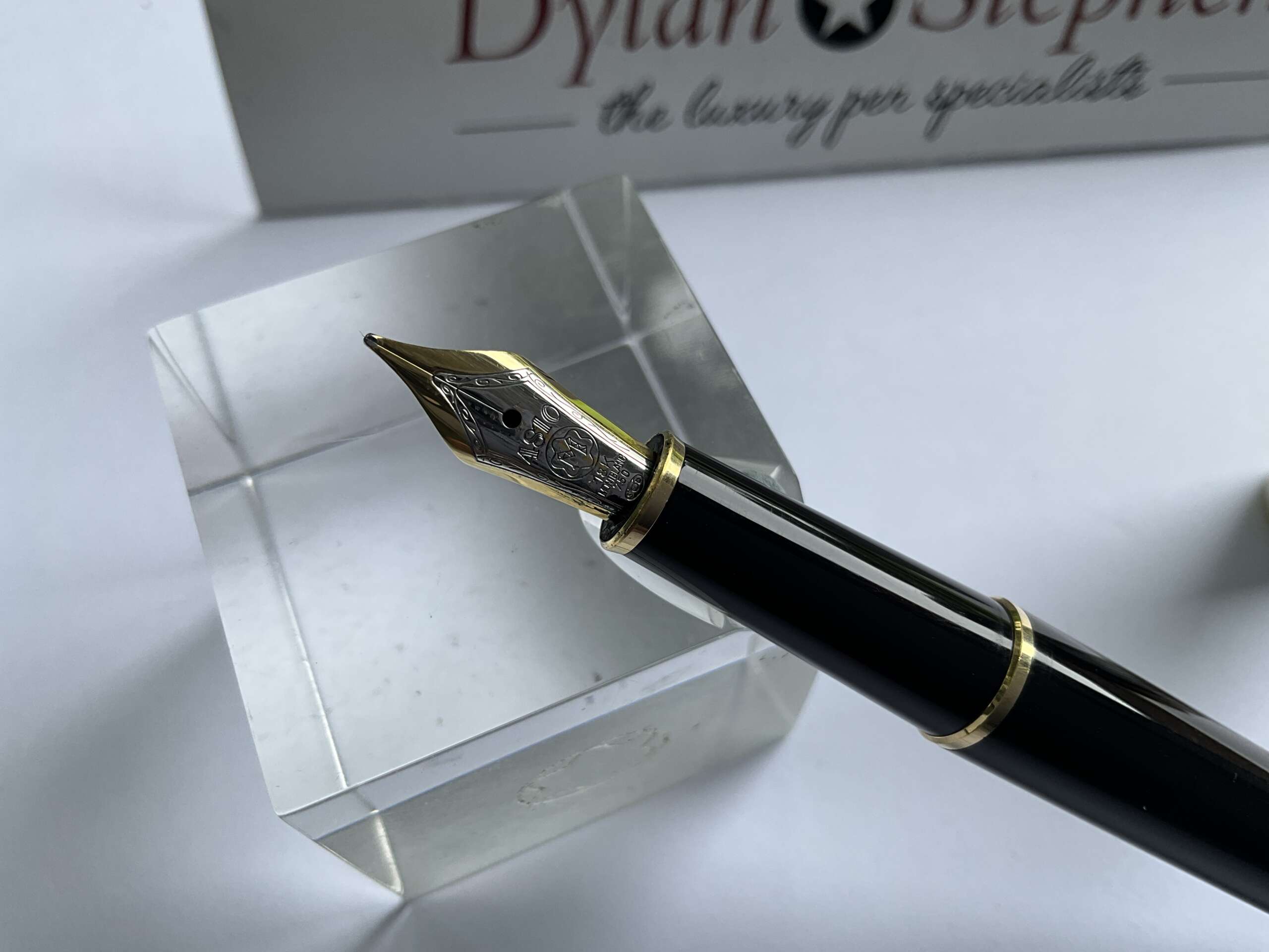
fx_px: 1063
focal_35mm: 29
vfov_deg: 48.2
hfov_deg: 61.7
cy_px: 476
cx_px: 634
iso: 25
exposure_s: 1/260
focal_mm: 3
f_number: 1.8
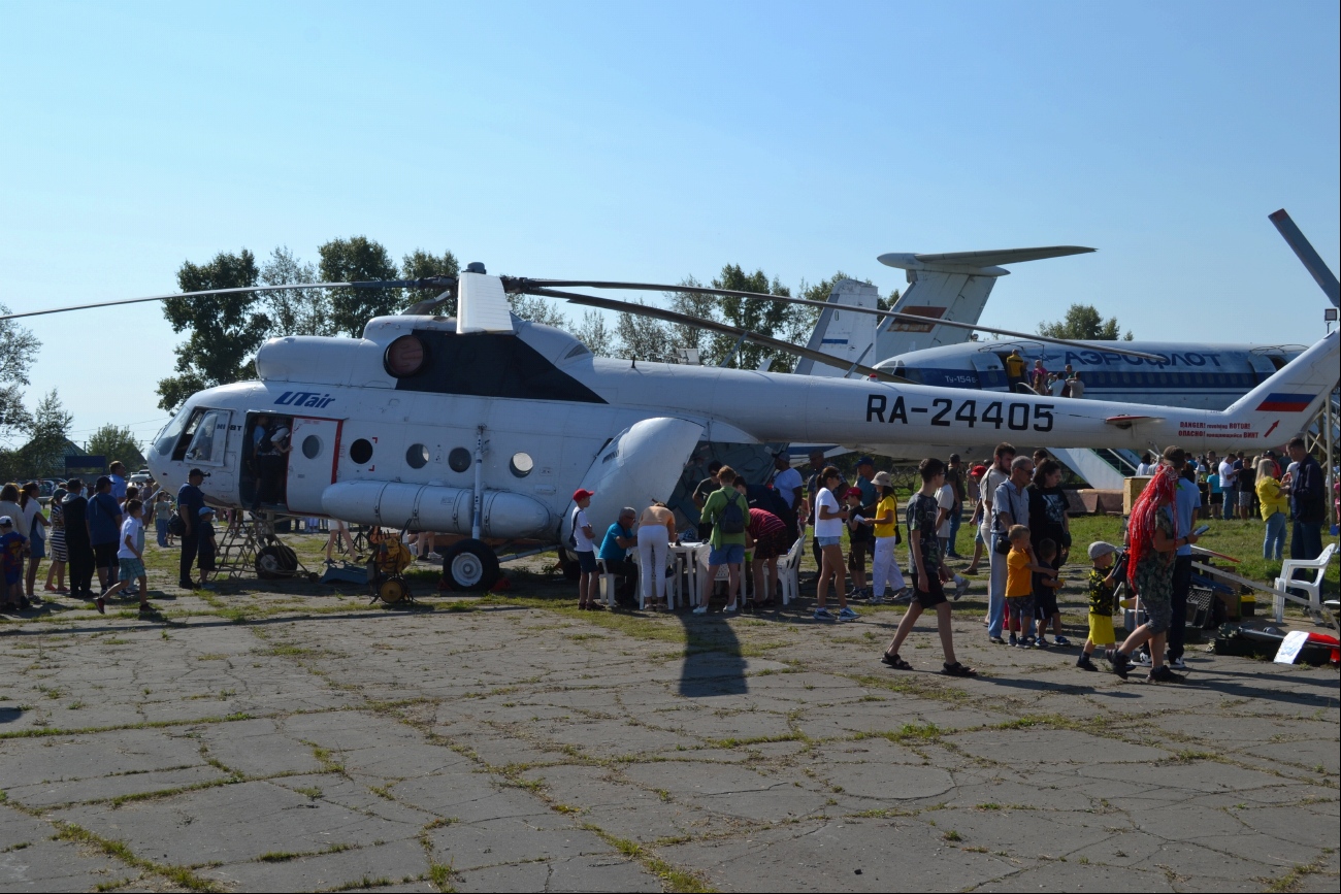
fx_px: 1620
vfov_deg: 30.9
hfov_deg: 45.0
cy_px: 447
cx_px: 670
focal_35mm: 44
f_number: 9
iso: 100
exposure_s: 1/320
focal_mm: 29
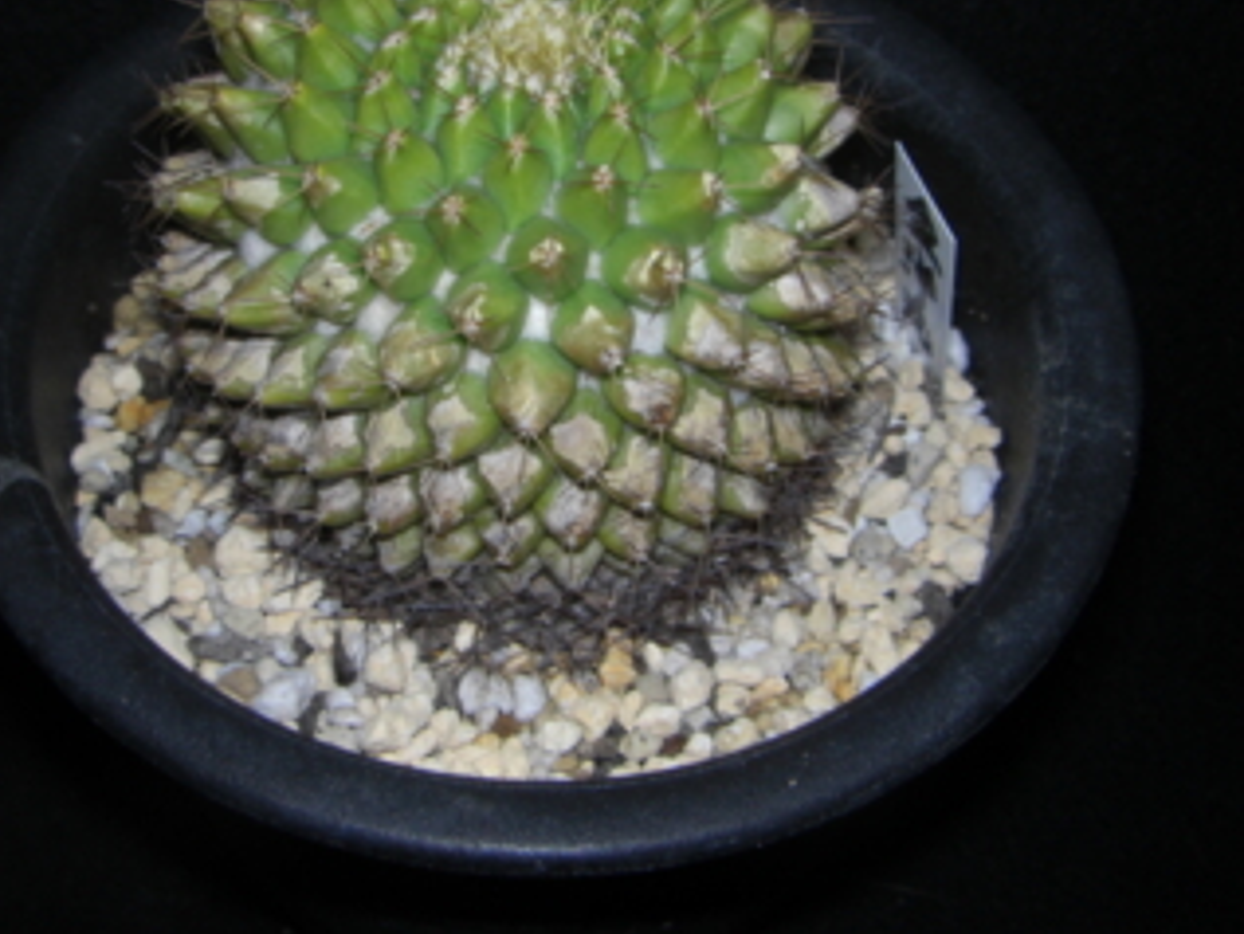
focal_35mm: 48
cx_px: 538
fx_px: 1726
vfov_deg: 30.2
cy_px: 365
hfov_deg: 39.6
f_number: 4.6
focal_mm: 6.3
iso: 64
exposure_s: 1/60
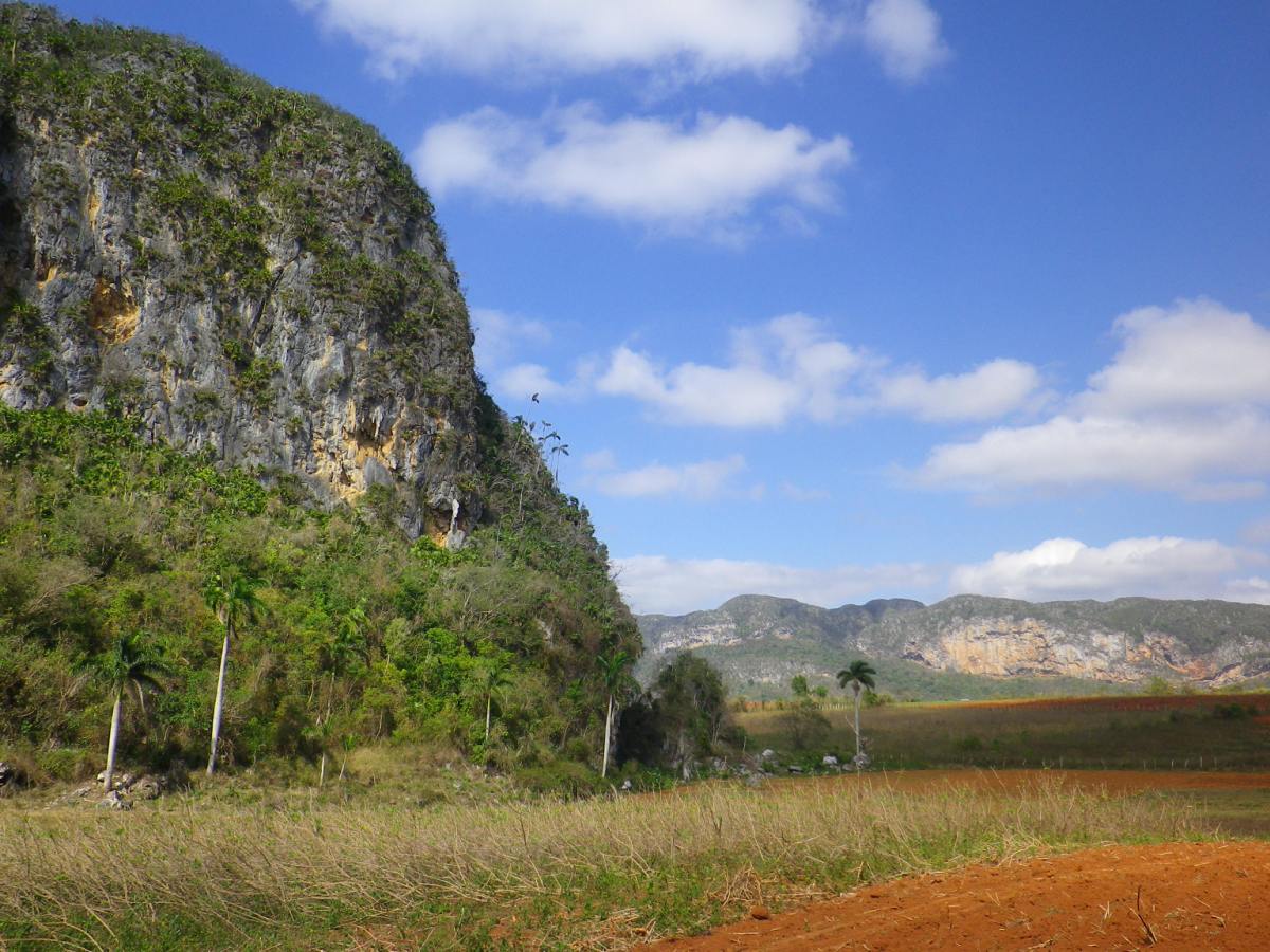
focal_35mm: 28
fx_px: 1027
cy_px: 476
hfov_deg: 63.4
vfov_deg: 49.7
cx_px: 635
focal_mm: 5
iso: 80
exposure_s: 1/125
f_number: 8.3
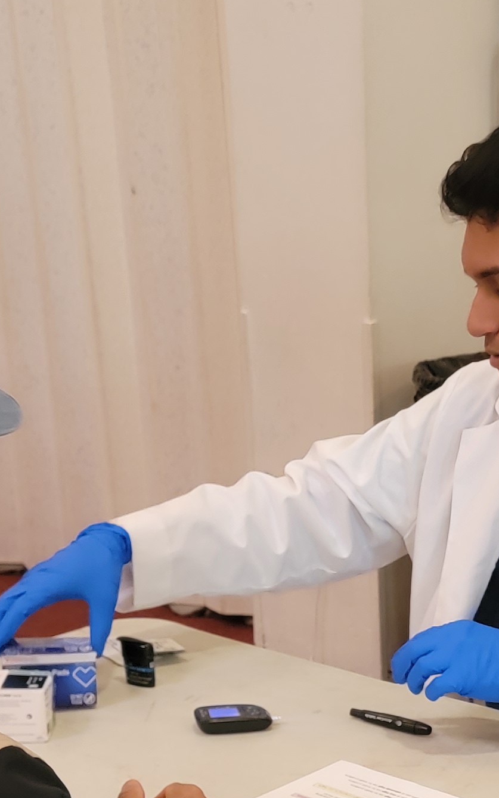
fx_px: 1654
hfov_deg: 17.0
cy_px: 791
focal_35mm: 76
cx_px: 424
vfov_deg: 25.8
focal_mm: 6.7
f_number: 1.8
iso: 400
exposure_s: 1/40
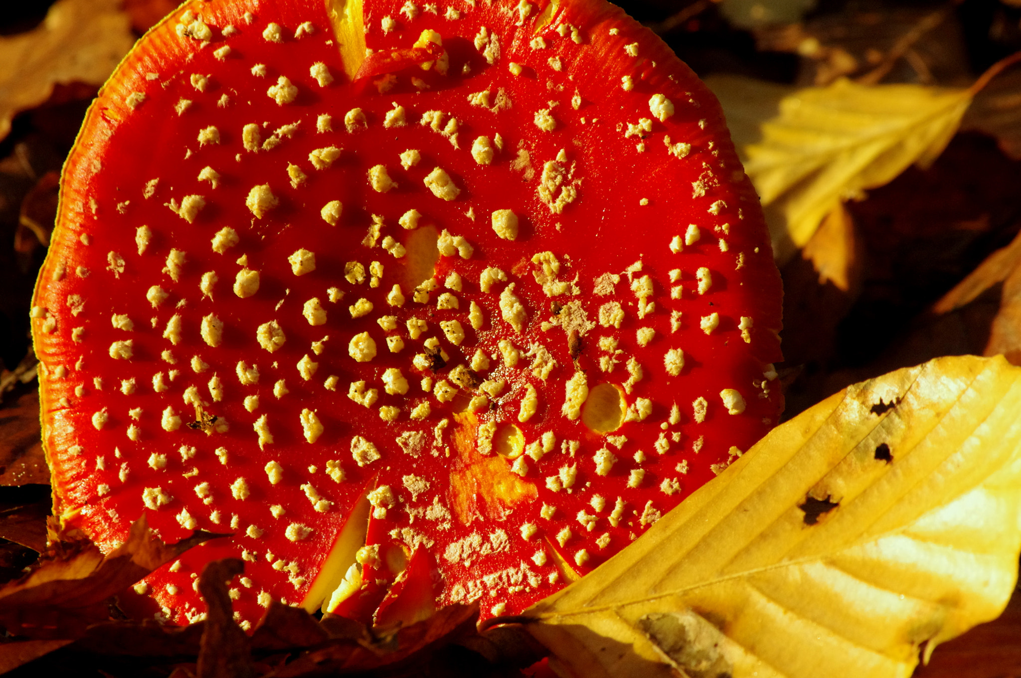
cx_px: 510
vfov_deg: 4.8
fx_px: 8073
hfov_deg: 7.2
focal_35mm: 285
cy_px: 339
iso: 1600
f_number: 16
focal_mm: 190
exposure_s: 1/125
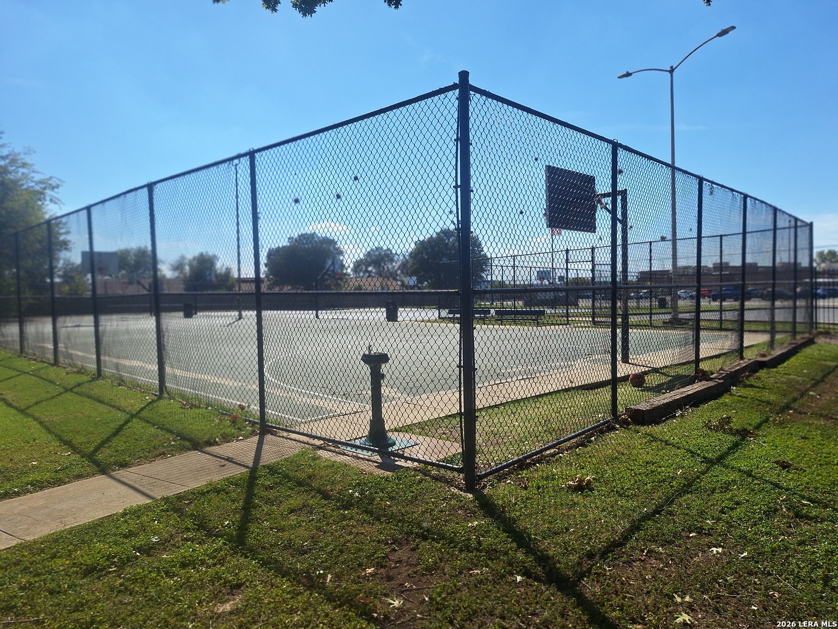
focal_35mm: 23
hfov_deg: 73.9
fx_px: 557
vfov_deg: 58.9
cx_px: 419
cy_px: 314
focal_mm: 5.54
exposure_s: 1/4329
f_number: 1.8
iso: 40
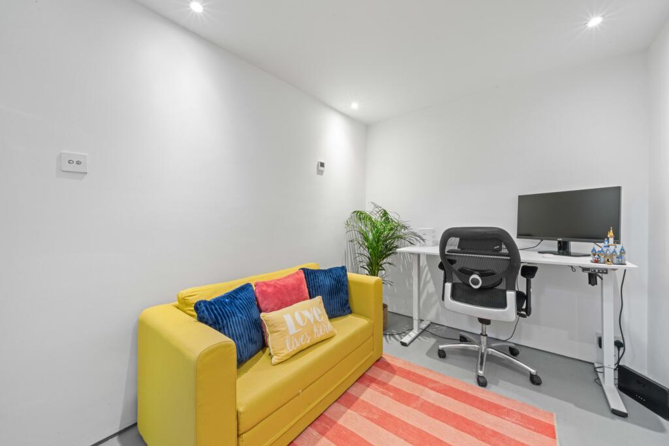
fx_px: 242
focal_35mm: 13
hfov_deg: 108.3
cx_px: 334
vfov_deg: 85.4
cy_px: 223
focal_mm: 13
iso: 800
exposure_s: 20
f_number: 22
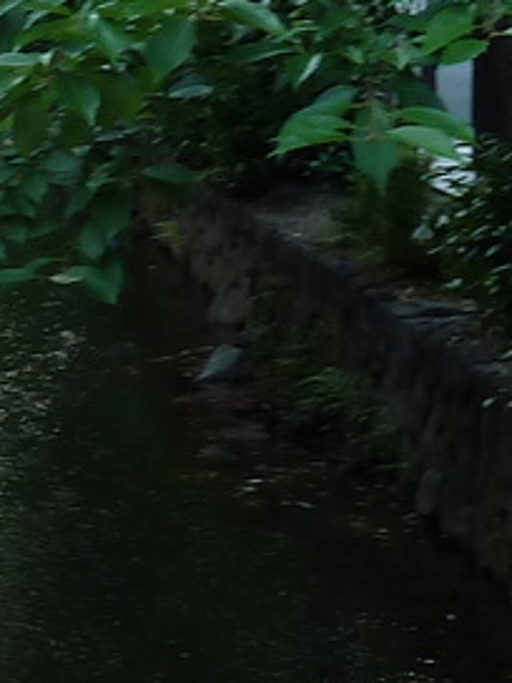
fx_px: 2899
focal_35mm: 147
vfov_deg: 13.3
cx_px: -196
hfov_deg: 9.9
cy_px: 85
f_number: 3.3
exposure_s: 1/10
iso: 80
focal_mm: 4.1
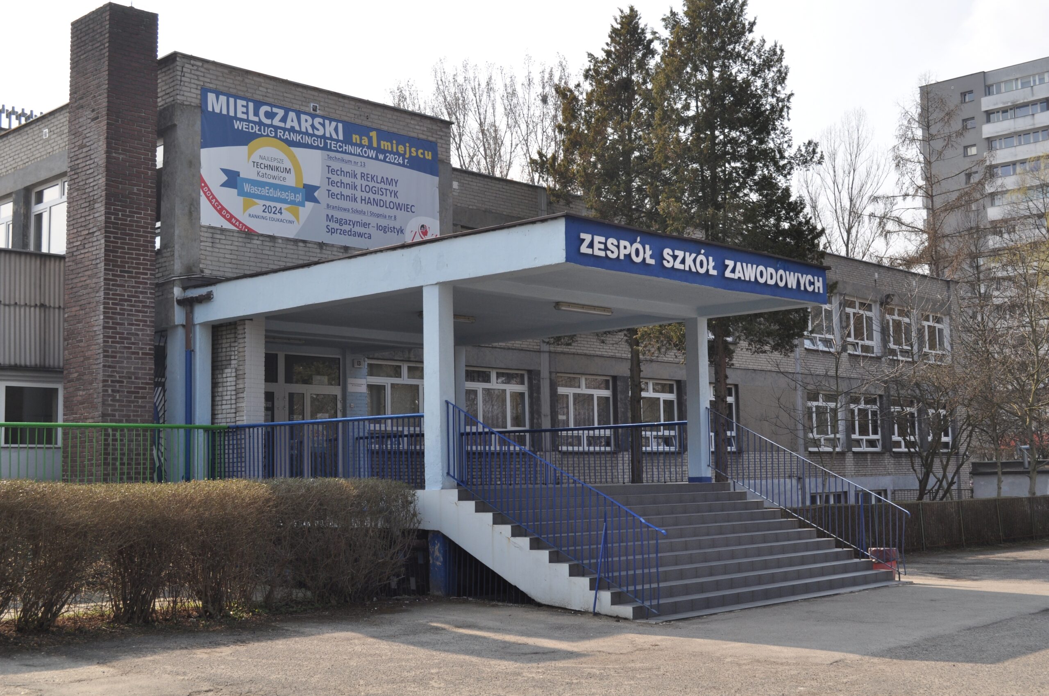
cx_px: 524
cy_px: 348
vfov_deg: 31.8
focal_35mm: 42
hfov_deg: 46.5
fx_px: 1222
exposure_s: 1/320
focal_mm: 28
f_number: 9
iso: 200
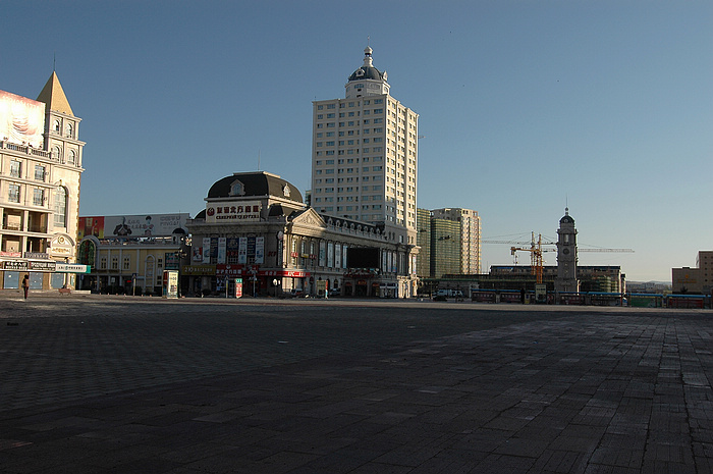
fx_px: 712
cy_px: 237
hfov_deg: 53.2
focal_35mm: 36
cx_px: 356
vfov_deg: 36.8
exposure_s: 1/640
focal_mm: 24
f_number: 7.1
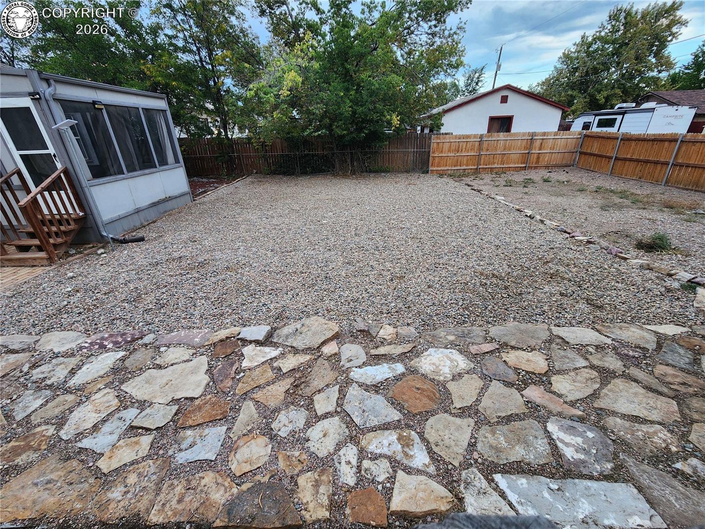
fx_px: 265
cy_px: 264
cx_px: 352
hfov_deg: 106.2
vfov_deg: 89.9
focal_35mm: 13
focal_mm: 2.2
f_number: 2.2
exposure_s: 1/60
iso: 125
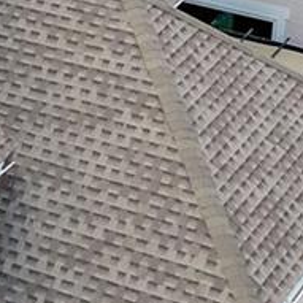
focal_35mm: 199
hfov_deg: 8.3
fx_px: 1971
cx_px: -322
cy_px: -97
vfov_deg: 8.7
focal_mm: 10.26
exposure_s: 1/160
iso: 100
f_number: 4.5
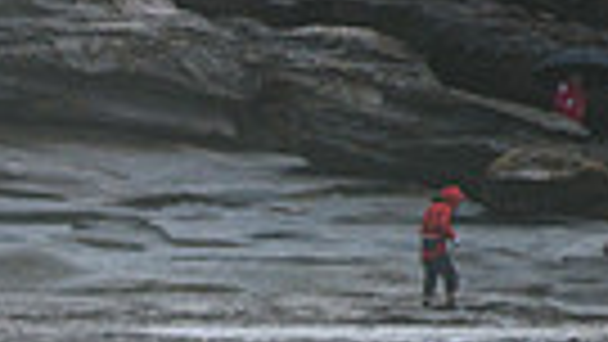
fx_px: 36442
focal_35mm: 2260
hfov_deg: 1.0
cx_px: -685
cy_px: 610
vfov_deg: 0.5
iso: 280
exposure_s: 1/1000
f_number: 5.6
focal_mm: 500
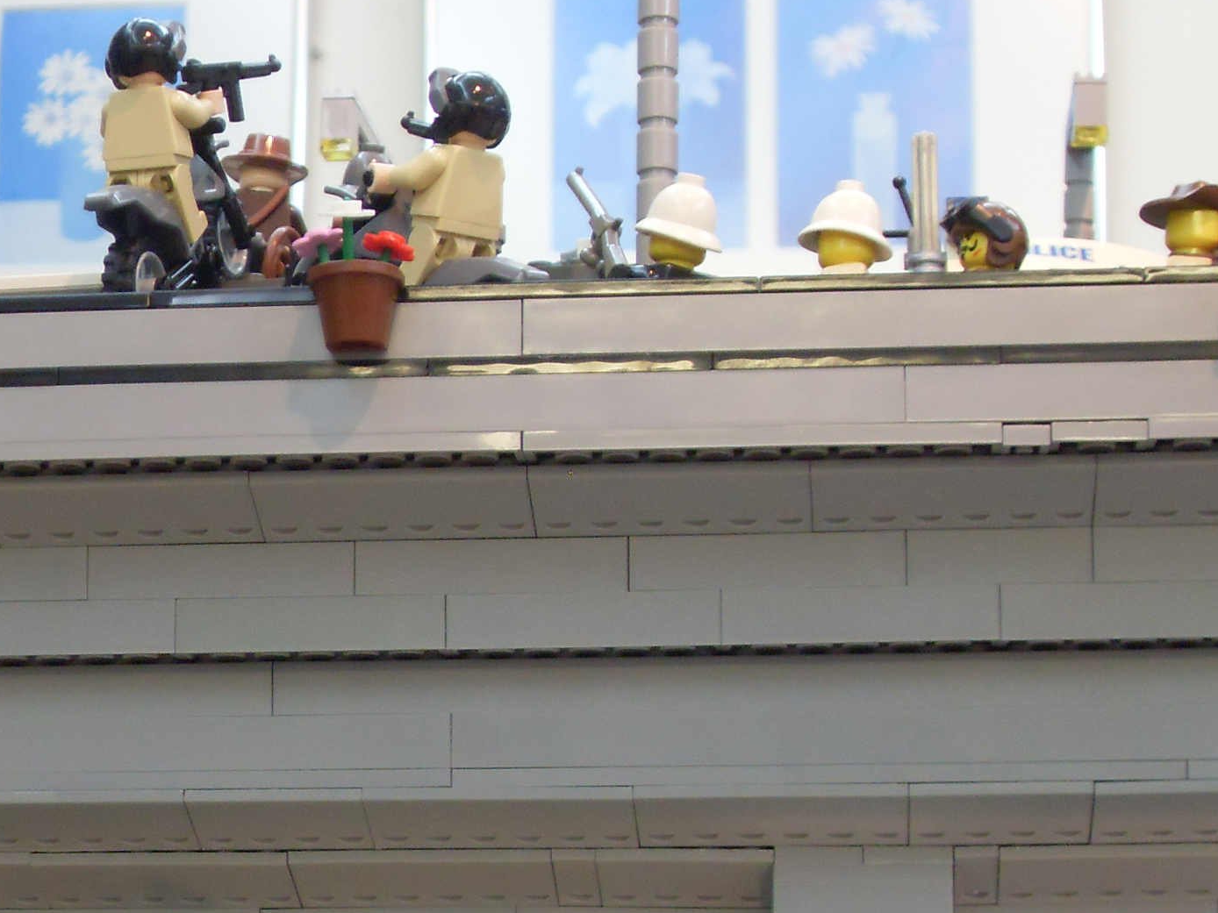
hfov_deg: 19.8
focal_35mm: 99
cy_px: 764
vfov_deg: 14.8
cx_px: 496
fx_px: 3483
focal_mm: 8.4
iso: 200
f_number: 3.4
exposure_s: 1/8
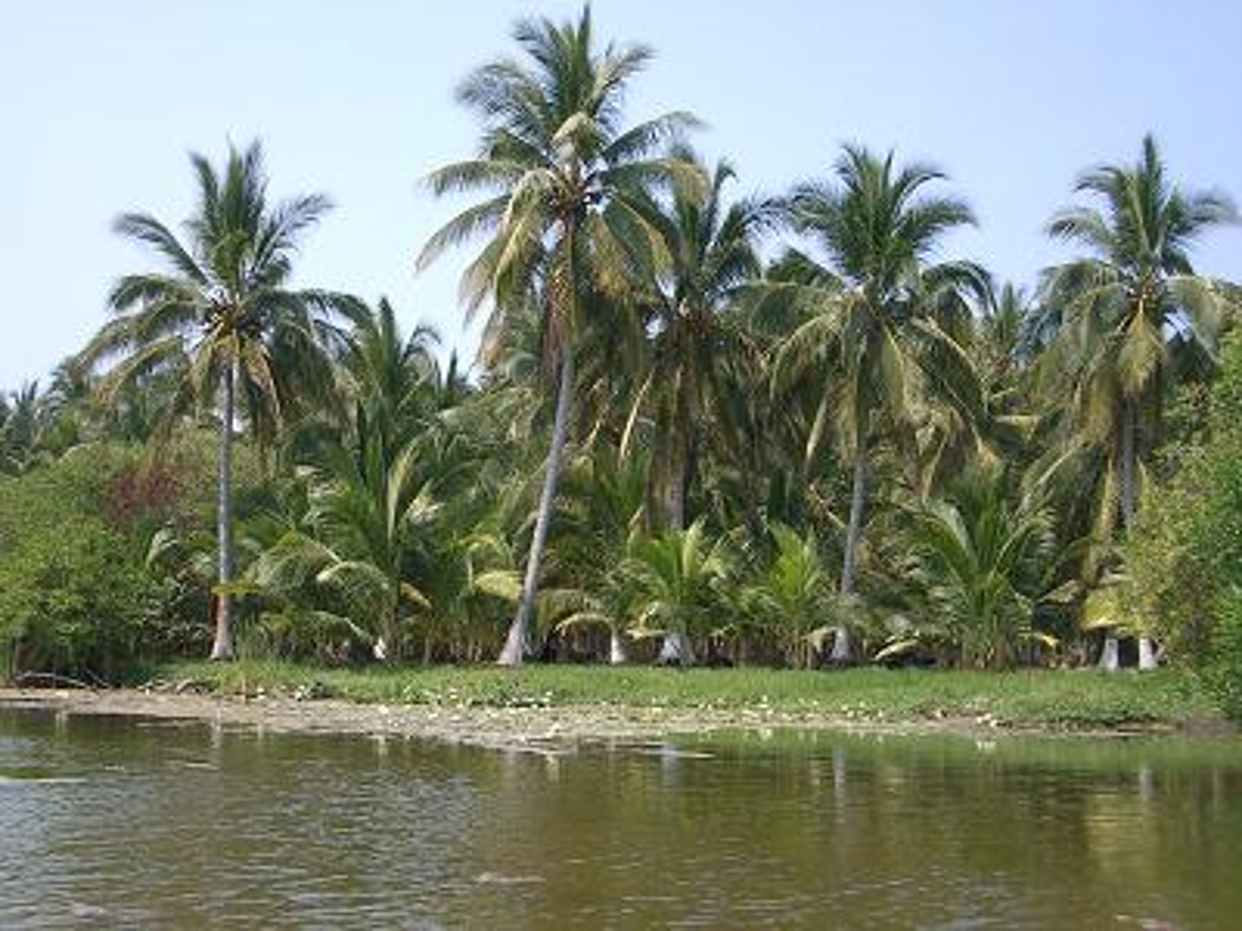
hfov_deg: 38.9
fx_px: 1758
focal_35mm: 49
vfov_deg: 29.7
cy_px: 466
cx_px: 621
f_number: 3.1
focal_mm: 8.2
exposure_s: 1/640
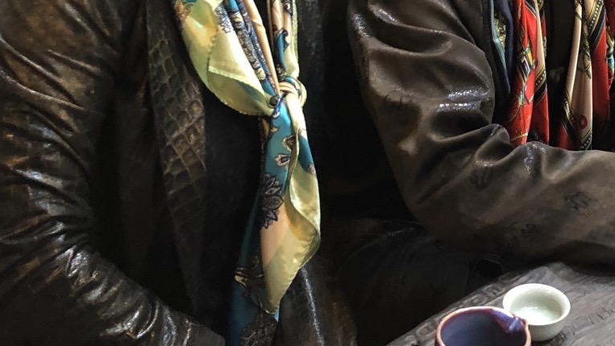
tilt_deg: -8.8
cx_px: 489
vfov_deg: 17.8
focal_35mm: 64
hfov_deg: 32.0
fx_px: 1044
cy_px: -85
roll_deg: +1.2
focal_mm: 4
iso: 100
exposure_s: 1/11
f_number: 1.8
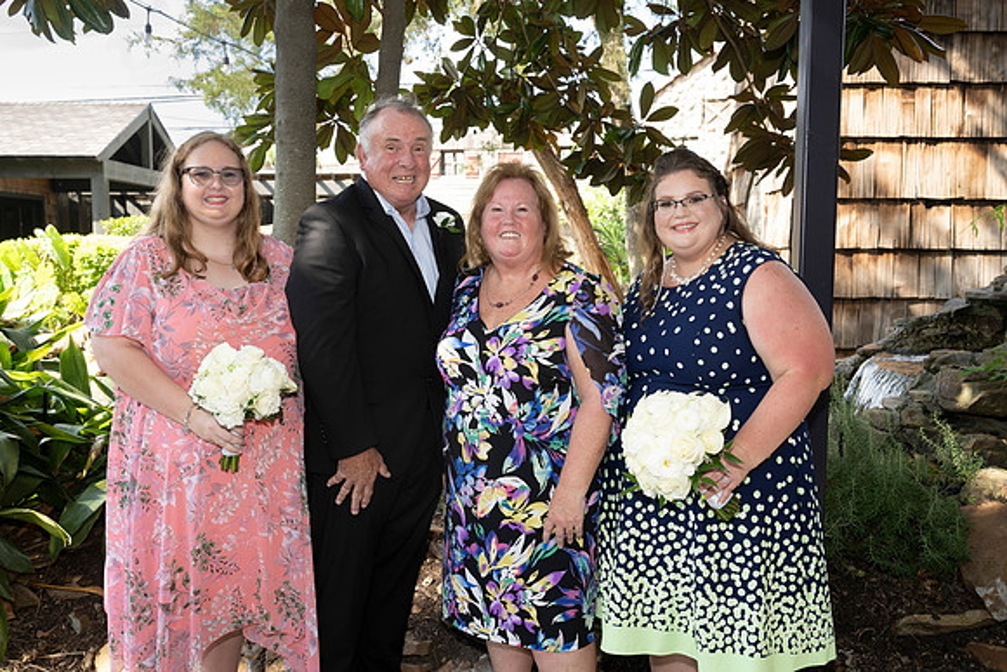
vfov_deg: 38.9
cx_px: 504
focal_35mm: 34
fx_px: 951
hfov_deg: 55.8
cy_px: 336
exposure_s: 1/160
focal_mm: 34
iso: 400
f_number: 6.3
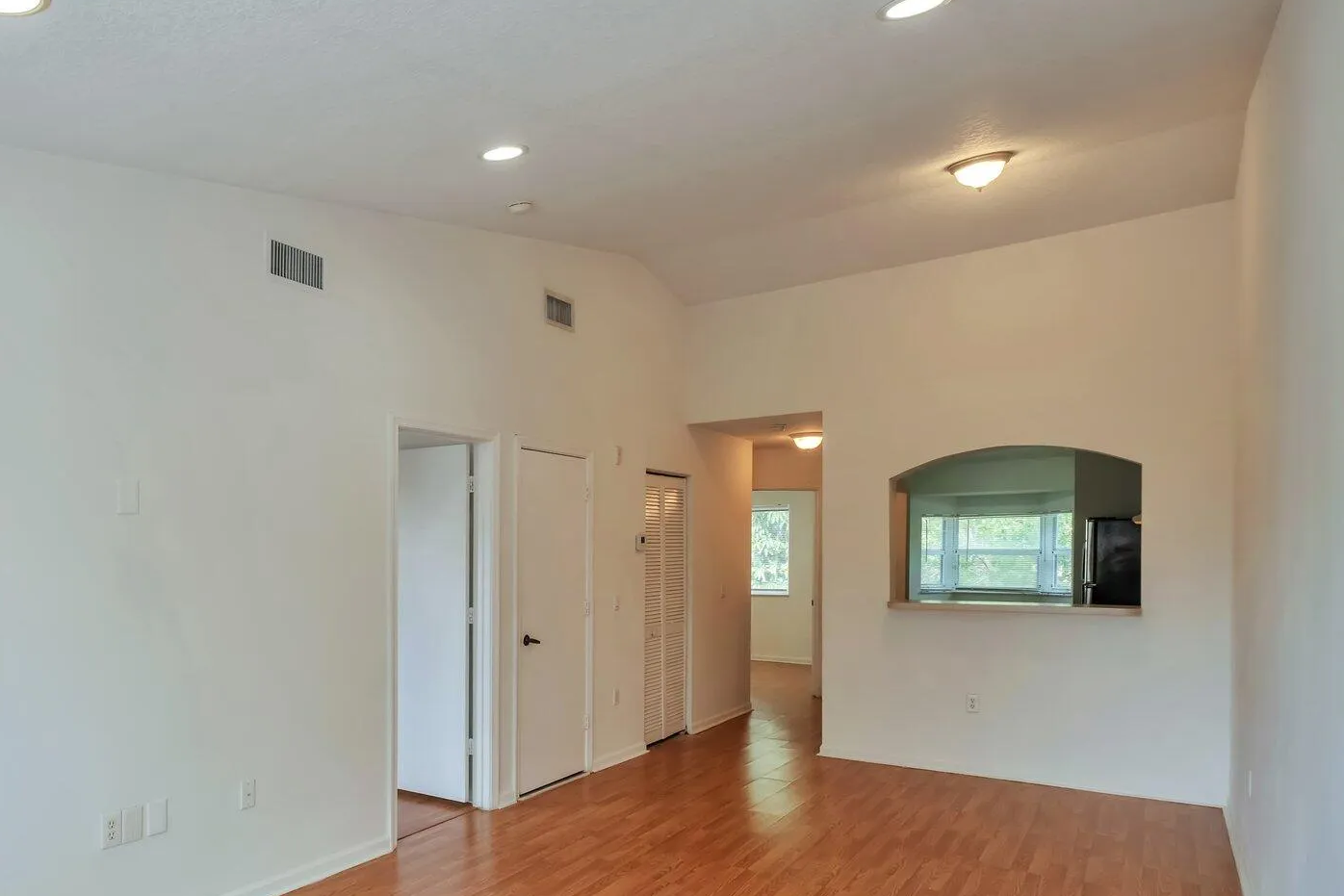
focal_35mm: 22
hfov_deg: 75.3
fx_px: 821
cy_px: 572
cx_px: 412
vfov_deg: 56.4
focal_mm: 10
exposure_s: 1/40
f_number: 8
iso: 800
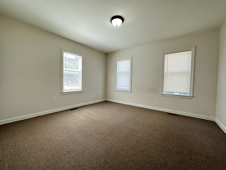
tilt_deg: -2.1
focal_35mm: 14
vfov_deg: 85.7
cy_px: 85
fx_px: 91
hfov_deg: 102.1
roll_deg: -1.0
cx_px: 113
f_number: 2.2
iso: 64
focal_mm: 2.22
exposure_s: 1/120
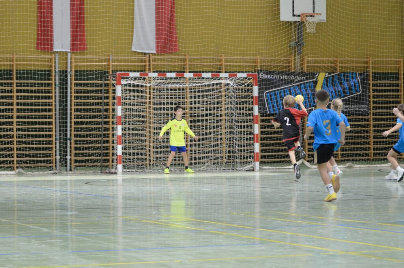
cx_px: 202
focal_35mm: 82
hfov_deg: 24.7
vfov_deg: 16.5
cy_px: 134
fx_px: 924
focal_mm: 55
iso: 1600
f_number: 4
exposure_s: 1/200
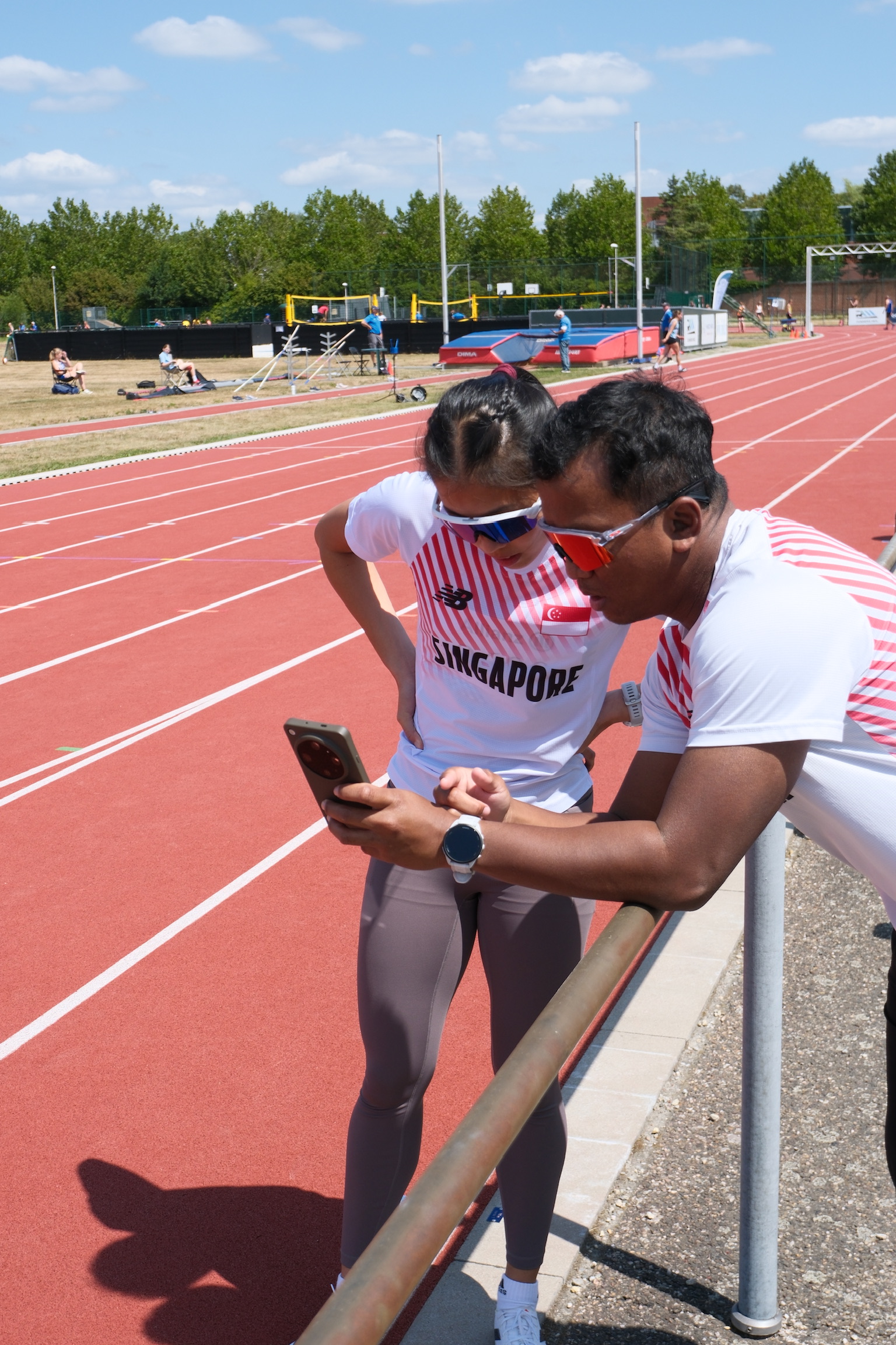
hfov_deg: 29.2
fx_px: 1717
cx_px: 448
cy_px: 672
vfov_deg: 42.7
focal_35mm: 46
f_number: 6.2
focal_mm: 30.6
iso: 320
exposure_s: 1/1000
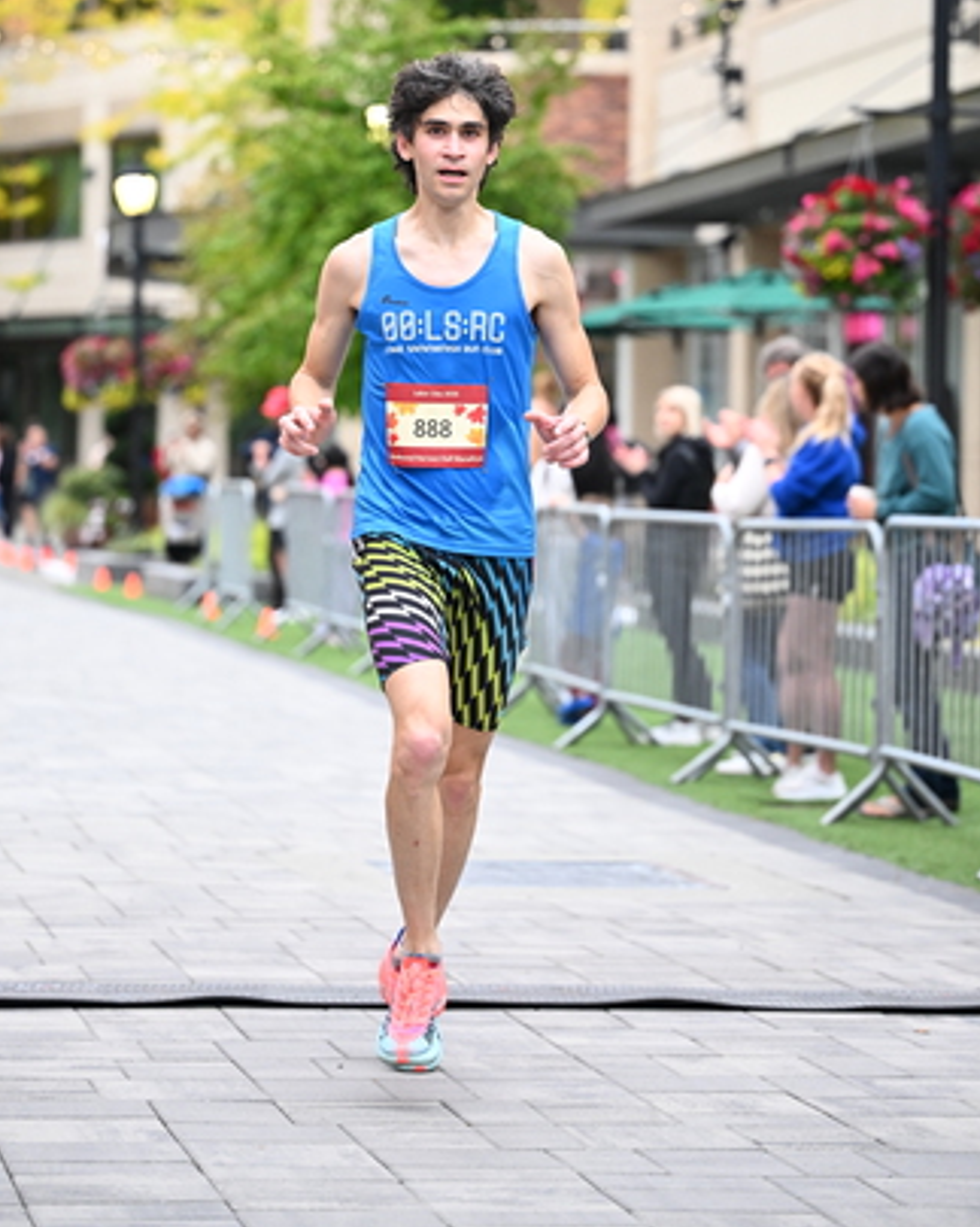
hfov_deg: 12.4
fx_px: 4497
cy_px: 446
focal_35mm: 124
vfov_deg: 15.5
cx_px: 444
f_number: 2.8
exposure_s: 1/800
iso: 1600
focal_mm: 97
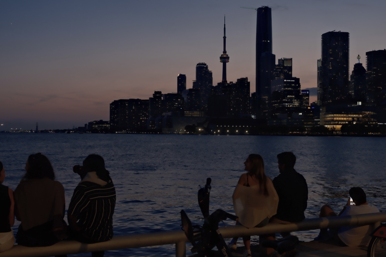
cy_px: 128
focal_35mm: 35
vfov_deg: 37.8
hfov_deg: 54.5
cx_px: 193
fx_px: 375
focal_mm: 23
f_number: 4
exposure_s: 1/15
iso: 125
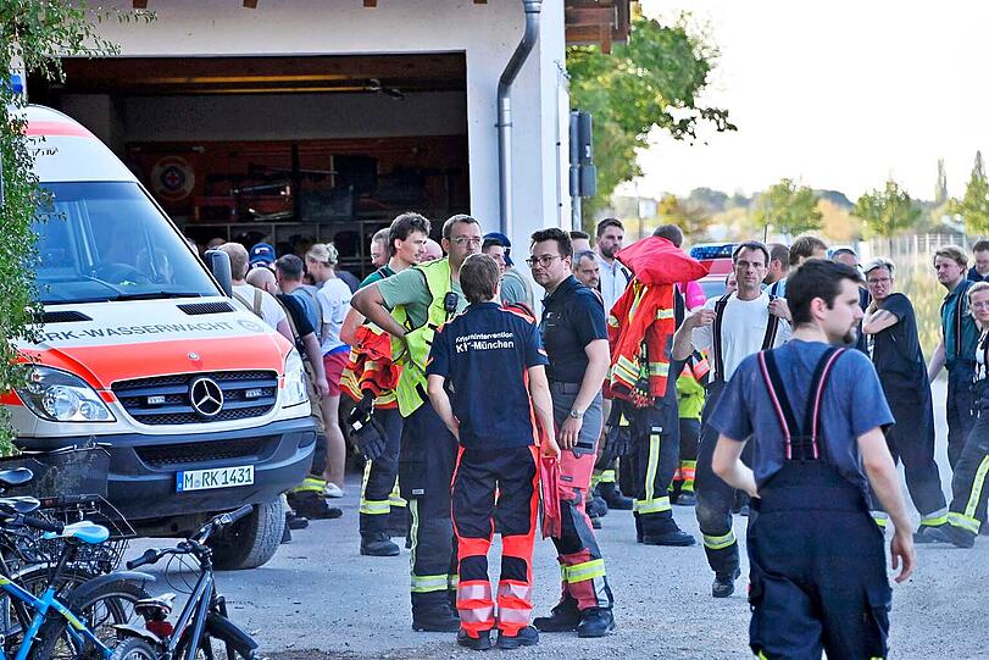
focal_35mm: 190
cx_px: 494
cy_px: 330
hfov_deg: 10.8
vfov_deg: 7.2
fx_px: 5220
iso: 1000
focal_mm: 190
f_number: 5.6
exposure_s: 1/1000
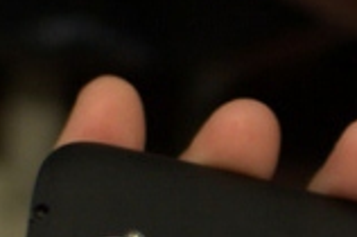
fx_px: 1555
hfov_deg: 12.9
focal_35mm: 157
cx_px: 355
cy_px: 383
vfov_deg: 8.5
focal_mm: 30
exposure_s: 1/100
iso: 500
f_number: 1.4
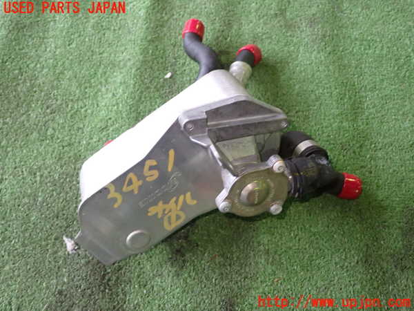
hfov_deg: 49.0
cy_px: 156
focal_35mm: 38
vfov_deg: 37.7
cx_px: 207
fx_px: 454
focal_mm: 6.83
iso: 640
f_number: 2.7
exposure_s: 1/40
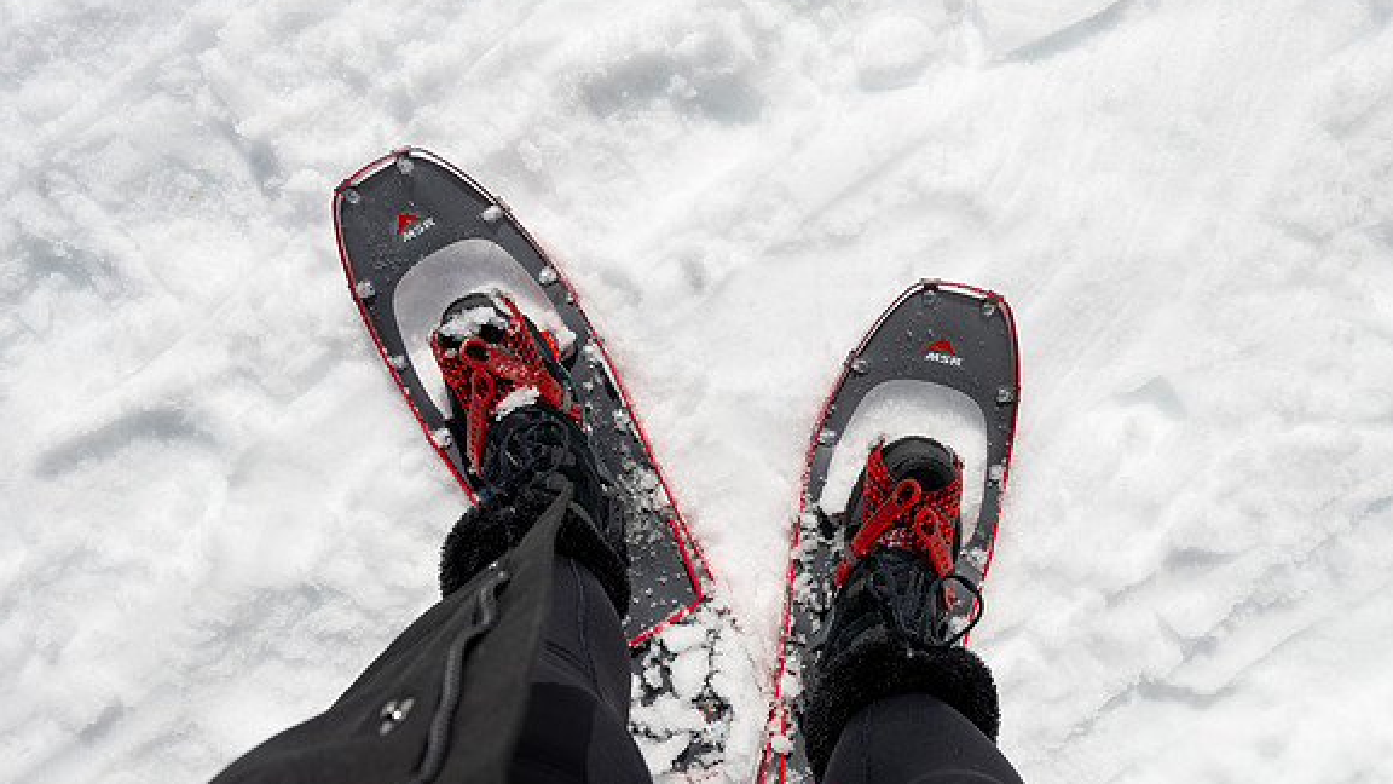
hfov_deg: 62.6
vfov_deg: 37.8
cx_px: 693
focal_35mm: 31
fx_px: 1145
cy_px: 389
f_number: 9
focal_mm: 24
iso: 80
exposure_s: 1/250
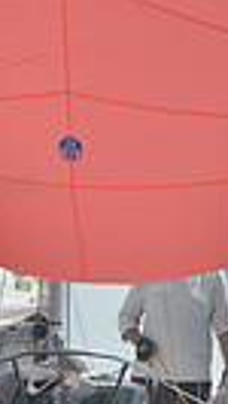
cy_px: 342
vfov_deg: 1.2
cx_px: 198
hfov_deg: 0.7
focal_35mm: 1828
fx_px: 19610
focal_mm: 400
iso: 200
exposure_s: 1/2500
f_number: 4.5
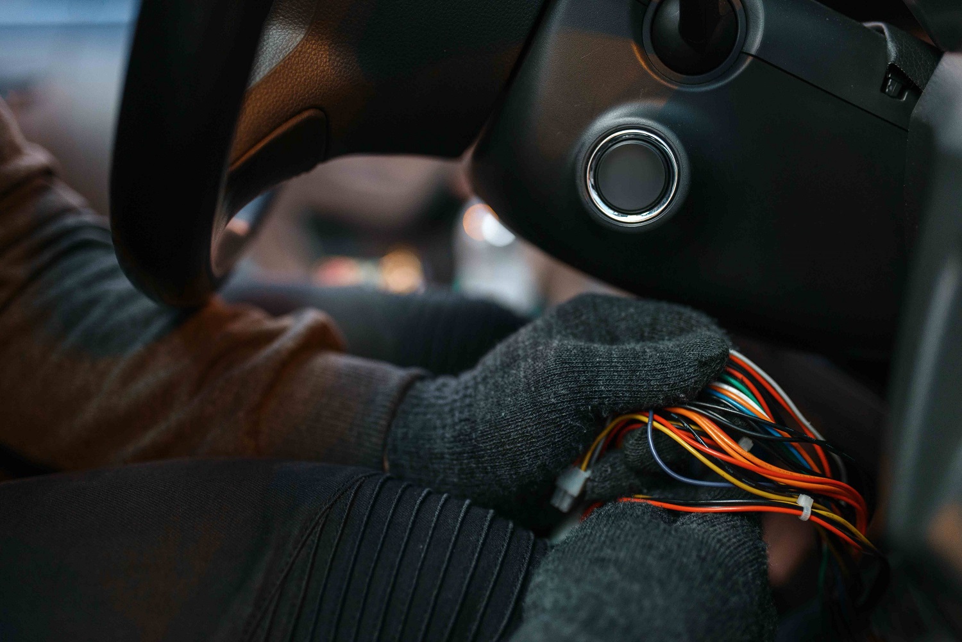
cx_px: 481
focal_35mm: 35
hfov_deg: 54.4
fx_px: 935
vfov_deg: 37.9
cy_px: 321
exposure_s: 1/40
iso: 500
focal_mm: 35
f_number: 1.8
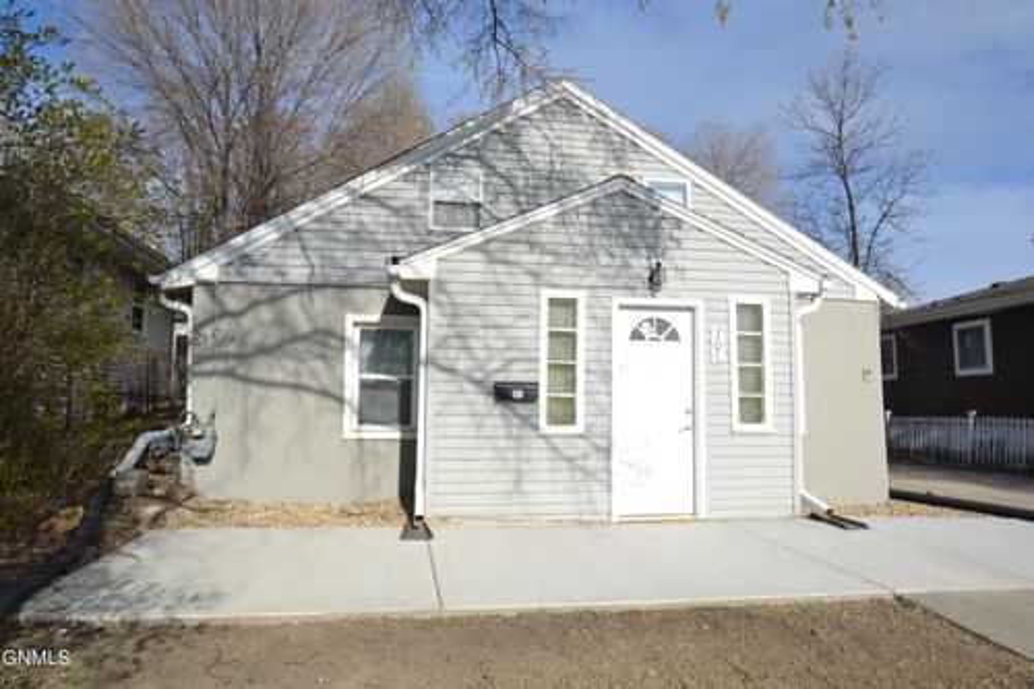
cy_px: 344
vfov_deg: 56.1
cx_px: 517
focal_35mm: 22
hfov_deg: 77.3
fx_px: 646
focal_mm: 15
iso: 100
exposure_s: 1/250
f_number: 8
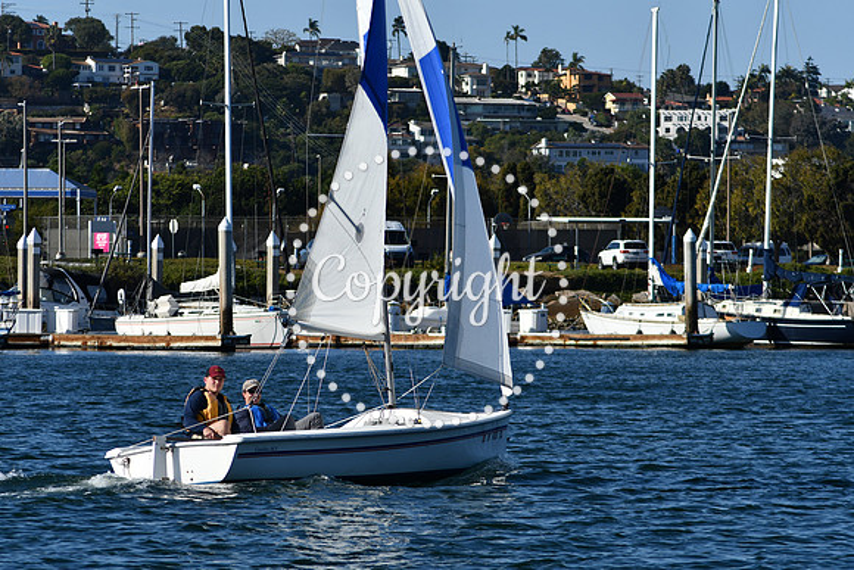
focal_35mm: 255
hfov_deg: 8.1
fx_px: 6050
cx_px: 427
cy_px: 285
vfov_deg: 5.4
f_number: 6.3
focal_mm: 170
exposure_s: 1/1250
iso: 200
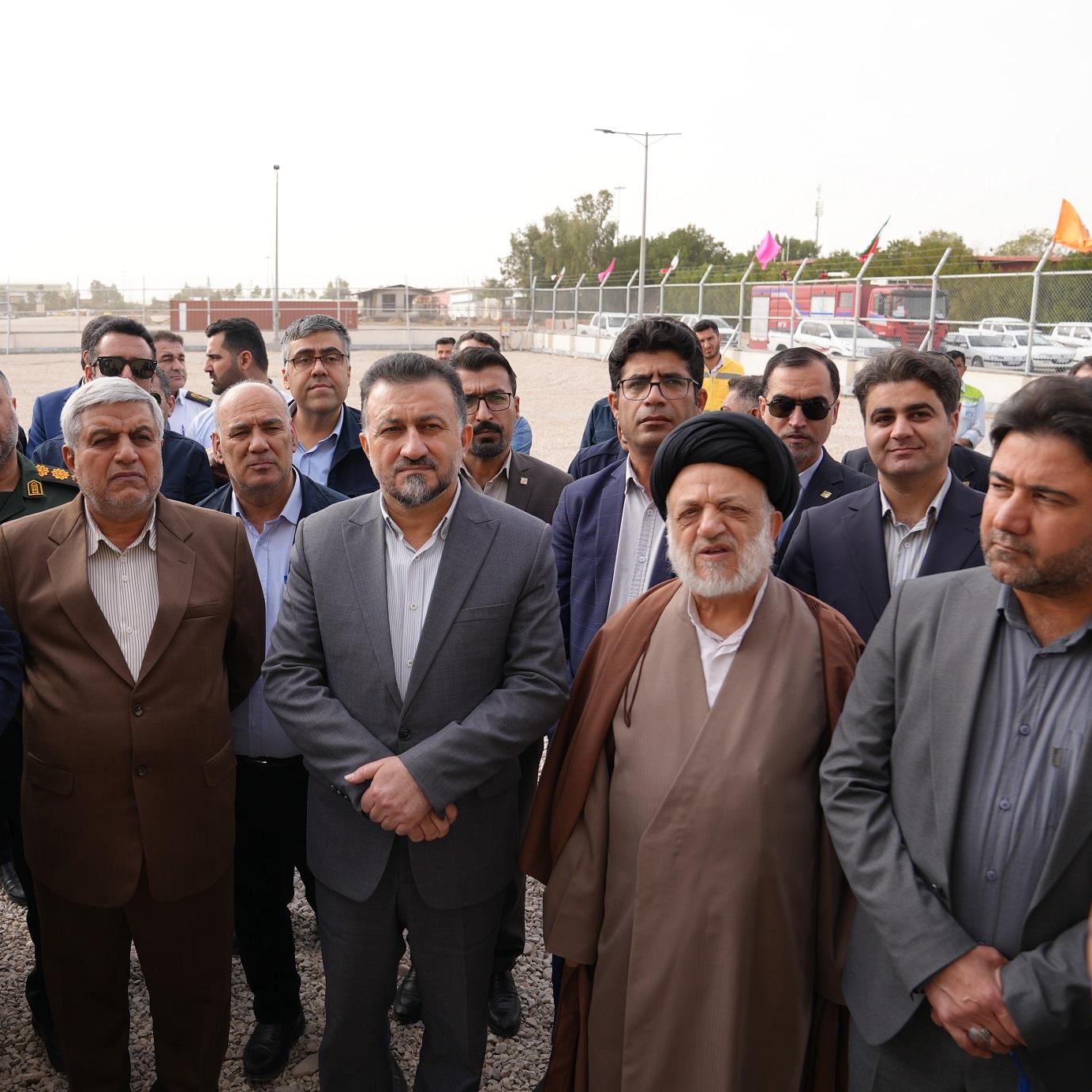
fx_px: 1106
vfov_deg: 52.5
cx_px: 339
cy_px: 540
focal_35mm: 31
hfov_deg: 51.3
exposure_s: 1/250
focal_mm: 24
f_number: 4
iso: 100
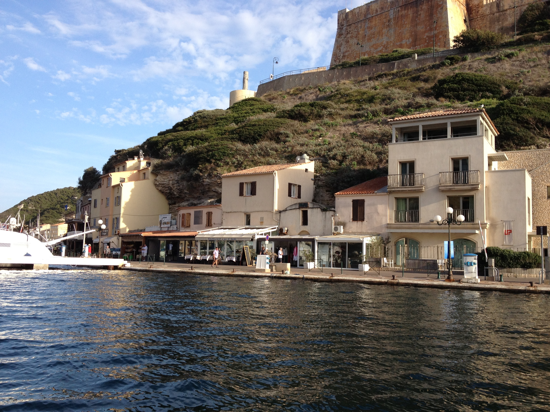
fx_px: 556
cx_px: 275
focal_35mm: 35
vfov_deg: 40.7
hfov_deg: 52.6
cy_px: 206
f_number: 2.4
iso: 64
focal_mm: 4.28
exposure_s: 1/849
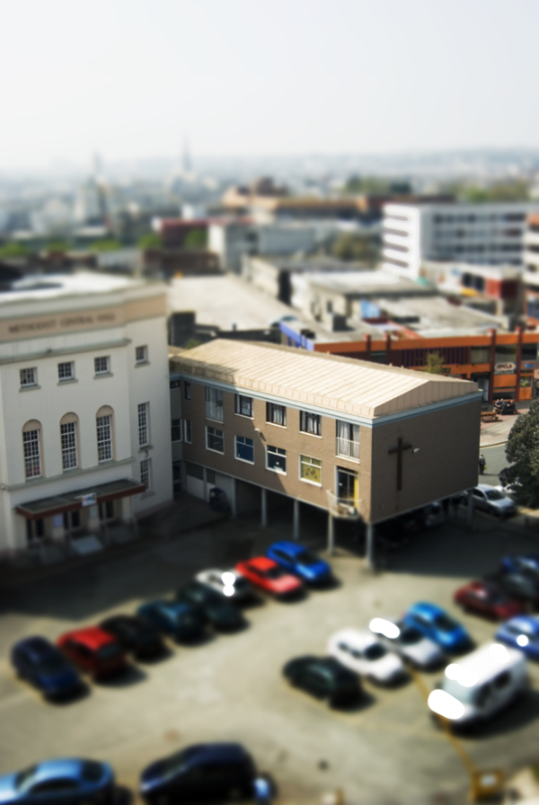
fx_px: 1007
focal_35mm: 45
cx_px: 270
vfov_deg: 43.6
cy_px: 402
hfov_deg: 30.0
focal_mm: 30
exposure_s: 1/640
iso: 100
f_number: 3.8
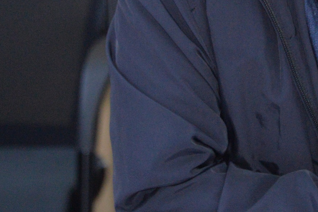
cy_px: -57
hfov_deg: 6.0
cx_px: 365
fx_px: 3005
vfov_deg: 4.0
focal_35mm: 340
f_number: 5.3
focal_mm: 100
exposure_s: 1/200
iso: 4000
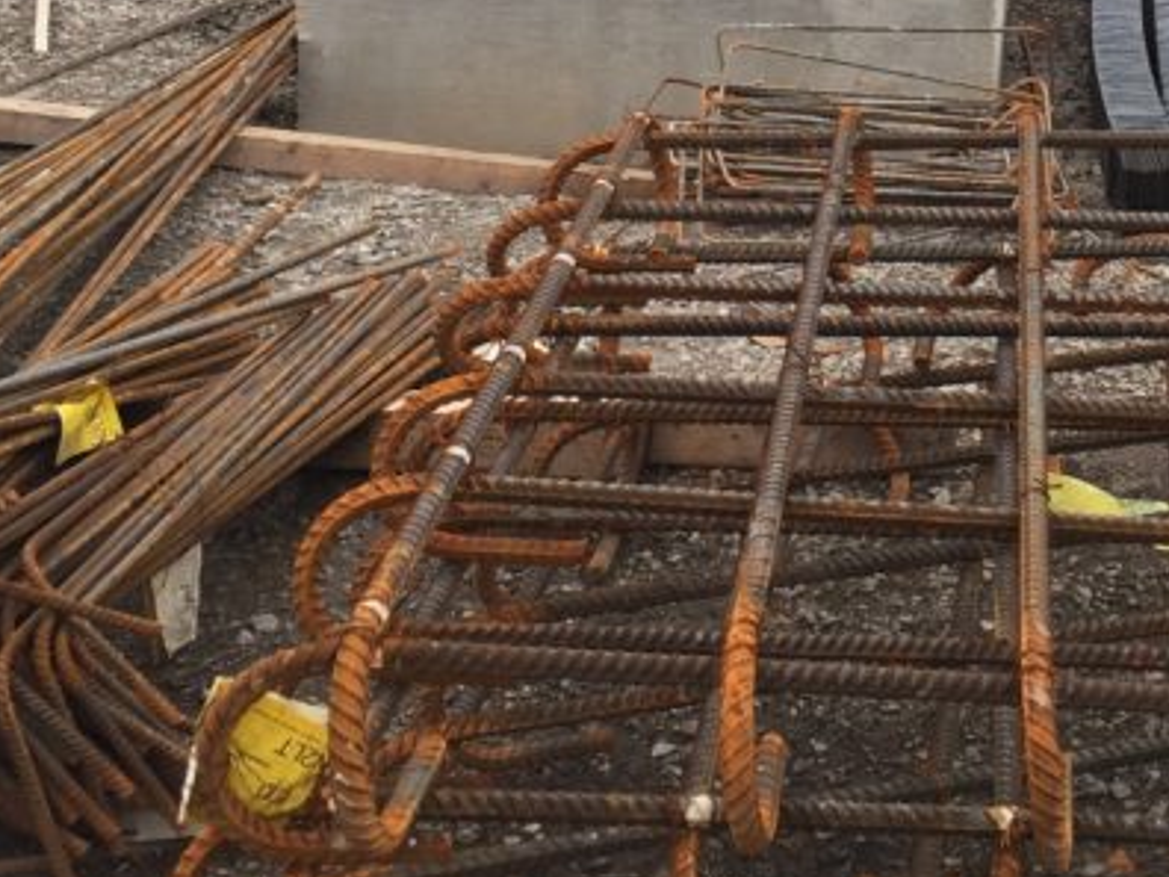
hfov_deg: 25.1
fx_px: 2533
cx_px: 1077
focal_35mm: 75
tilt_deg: -6.3
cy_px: -121
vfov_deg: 18.8
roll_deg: -3.9
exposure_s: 1/1041
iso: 32
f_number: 2.2
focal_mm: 4.15
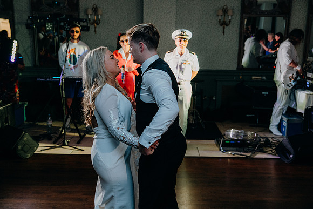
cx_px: 156
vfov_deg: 34.2
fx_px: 339
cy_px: 104
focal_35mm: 39
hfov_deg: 49.5
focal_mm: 39
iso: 2500
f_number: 3.5
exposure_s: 1/160
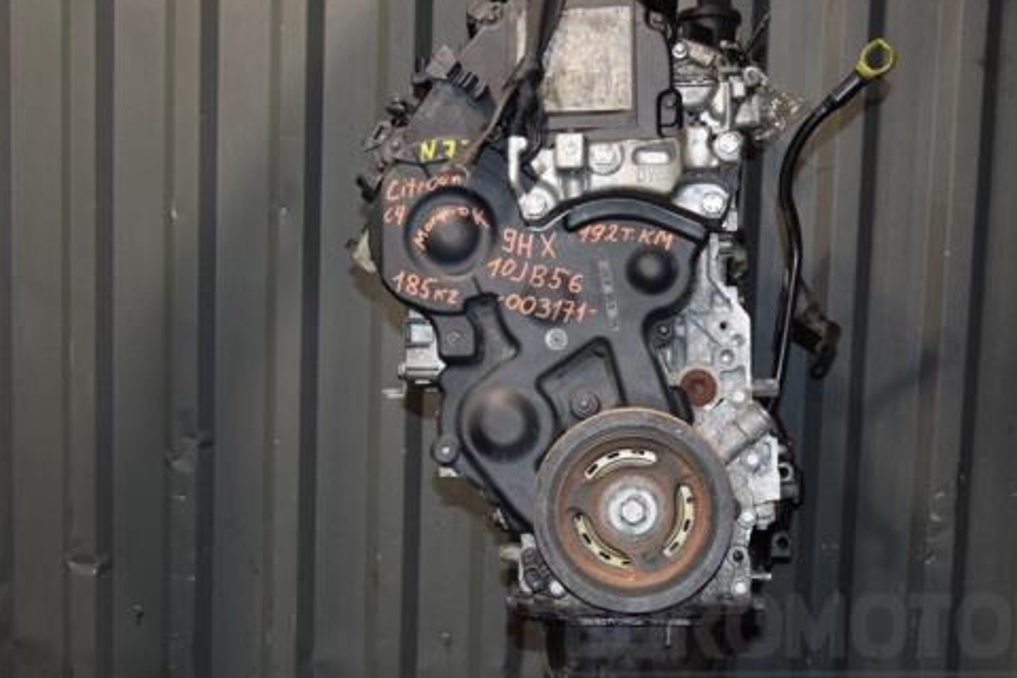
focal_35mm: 45
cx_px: 525
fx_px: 1271
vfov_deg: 29.9
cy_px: 343
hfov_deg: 43.6
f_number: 5
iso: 800
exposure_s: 1/60
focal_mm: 24
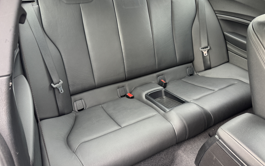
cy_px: 65
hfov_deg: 70.4
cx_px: 135
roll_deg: -0.7
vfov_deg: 47.3
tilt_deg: -28.0
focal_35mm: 26
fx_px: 188
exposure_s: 1/121
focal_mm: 6.76
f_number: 1.78
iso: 200
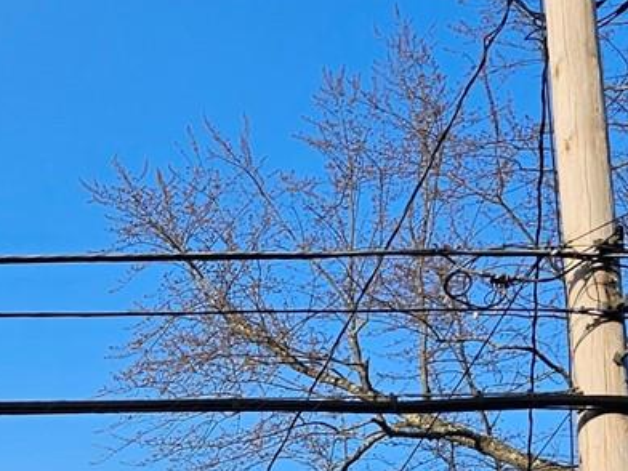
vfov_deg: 10.9
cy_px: 1037
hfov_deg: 13.9
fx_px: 2177
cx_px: -627
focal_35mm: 120
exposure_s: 1/417
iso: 10
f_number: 1.7
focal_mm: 6.3
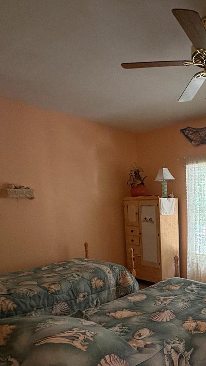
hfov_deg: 38.3
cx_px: 205
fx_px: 262
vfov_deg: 68.0
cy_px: 242
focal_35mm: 27
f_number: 2.2
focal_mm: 2.22
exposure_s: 1/60
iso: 400
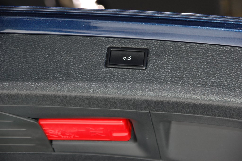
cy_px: 80
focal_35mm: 165
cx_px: 121
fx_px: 1108
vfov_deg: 8.3
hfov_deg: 12.5
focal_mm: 110
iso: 400
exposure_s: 1/60
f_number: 5.6
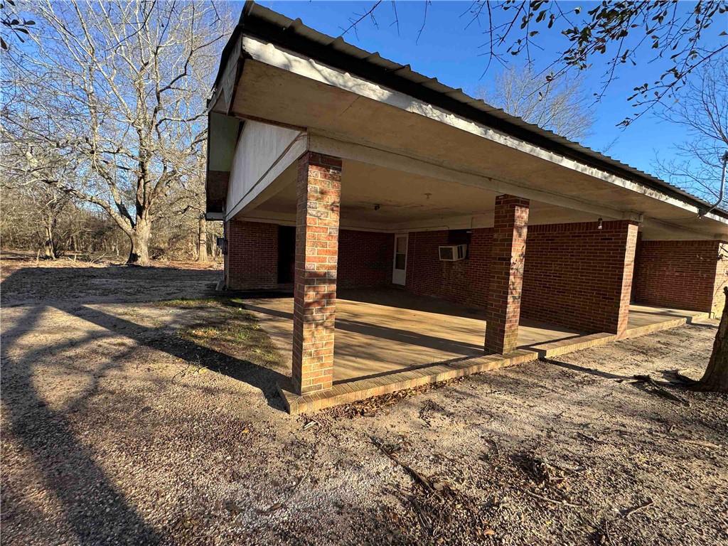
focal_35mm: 14
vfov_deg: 85.7
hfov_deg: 102.1
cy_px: 273
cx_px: 364
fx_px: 294
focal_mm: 2.22
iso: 40
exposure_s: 1/281
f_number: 2.2
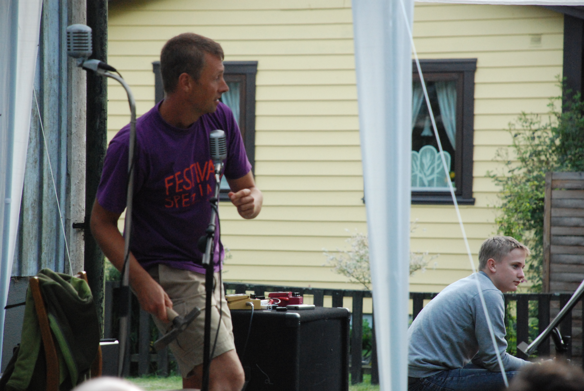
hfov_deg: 10.1
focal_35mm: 202
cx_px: 292
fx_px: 3289
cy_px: 196
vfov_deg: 6.8
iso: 1600
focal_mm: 135
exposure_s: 1/125
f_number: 5.6
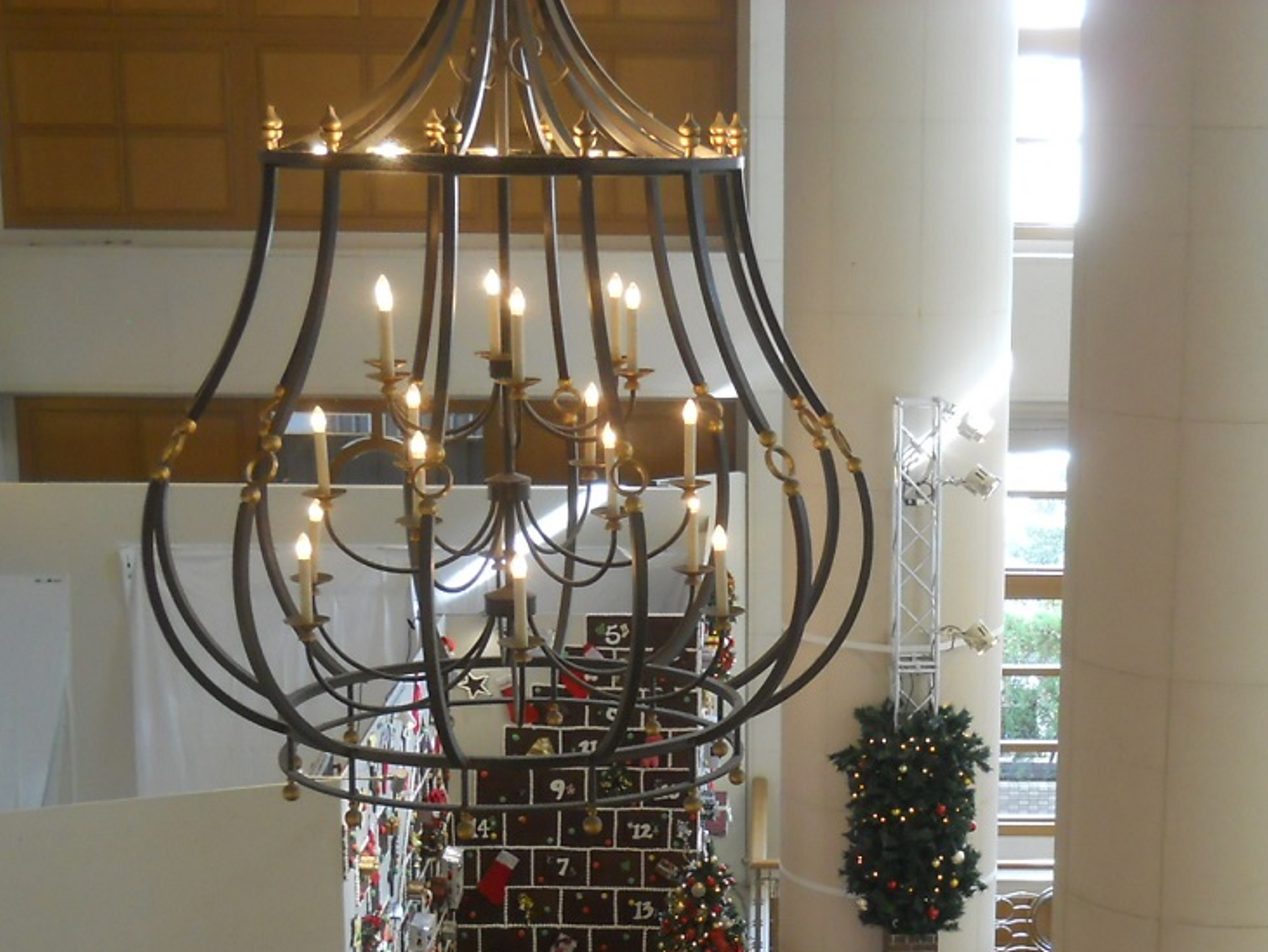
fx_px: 2528
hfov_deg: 28.0
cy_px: 799
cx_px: 861
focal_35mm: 69
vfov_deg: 21.0
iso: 160
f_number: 3.1
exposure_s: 1/30
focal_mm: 6.72
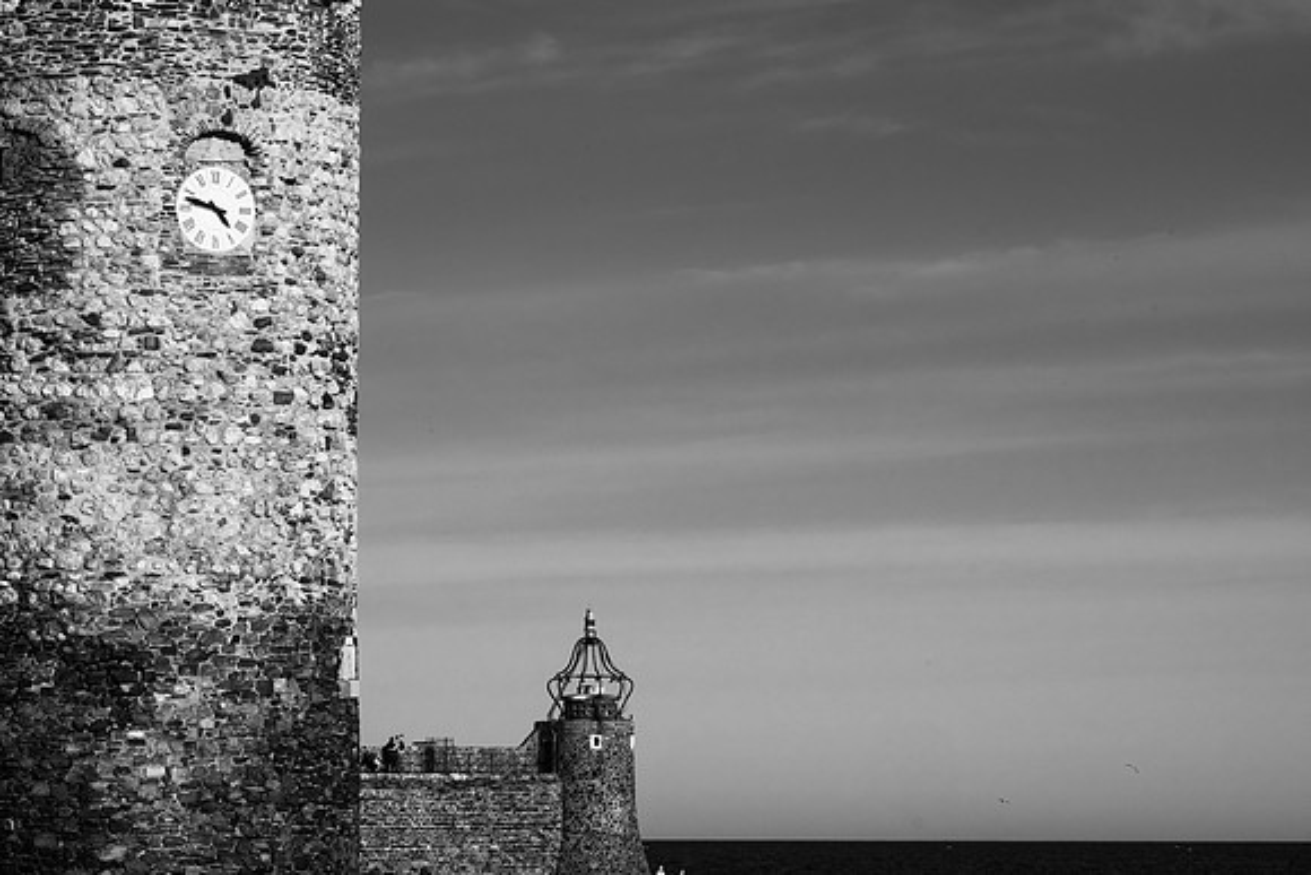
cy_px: 438
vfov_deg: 8.9
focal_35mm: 154
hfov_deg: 13.4
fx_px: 5598
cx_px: 656
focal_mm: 99.8
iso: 320
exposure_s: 1/300
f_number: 18
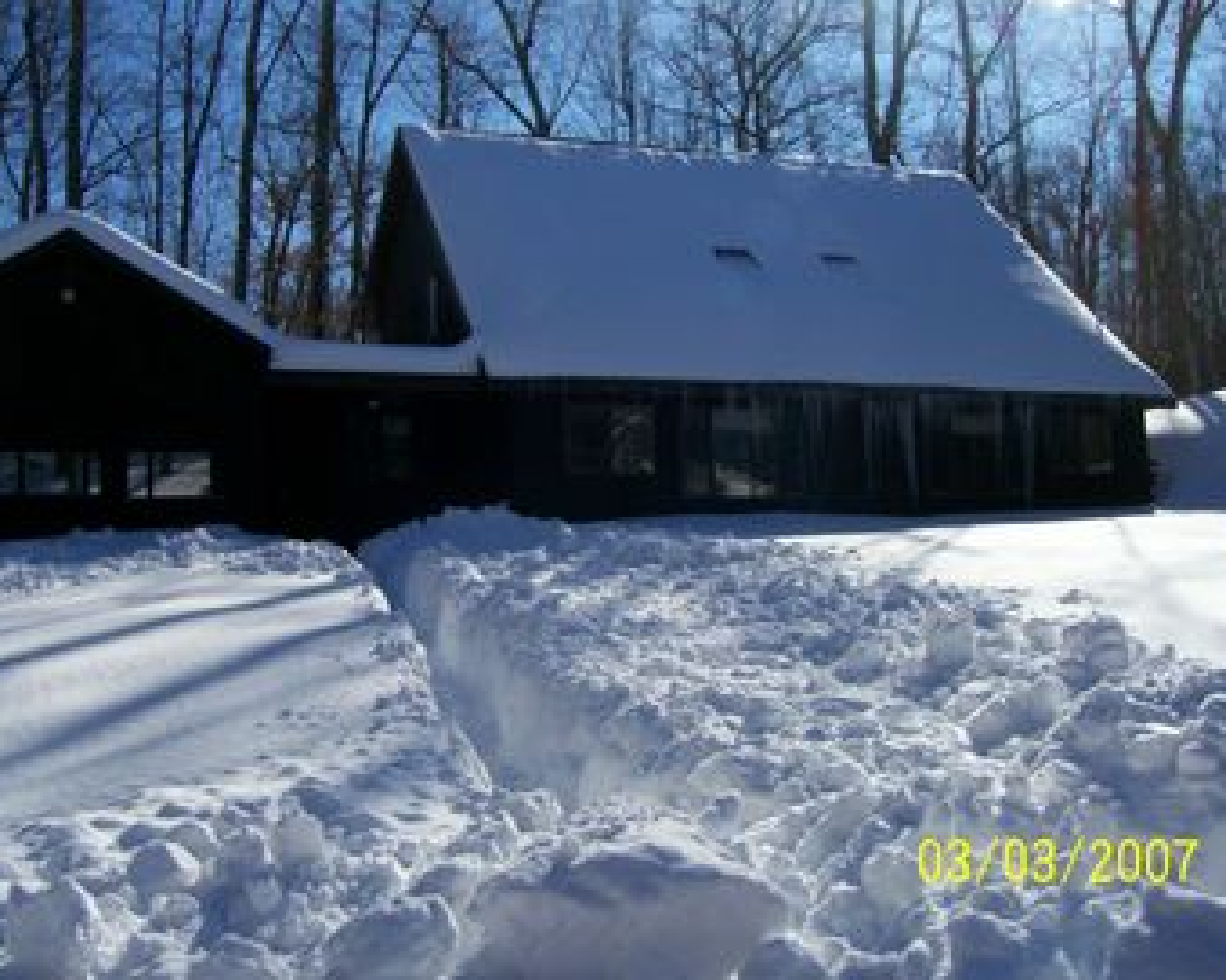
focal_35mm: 36
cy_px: 495
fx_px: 1306
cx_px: 600
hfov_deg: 50.3
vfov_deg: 41.1
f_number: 5.1
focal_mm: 5.6
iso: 80
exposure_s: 1/1073
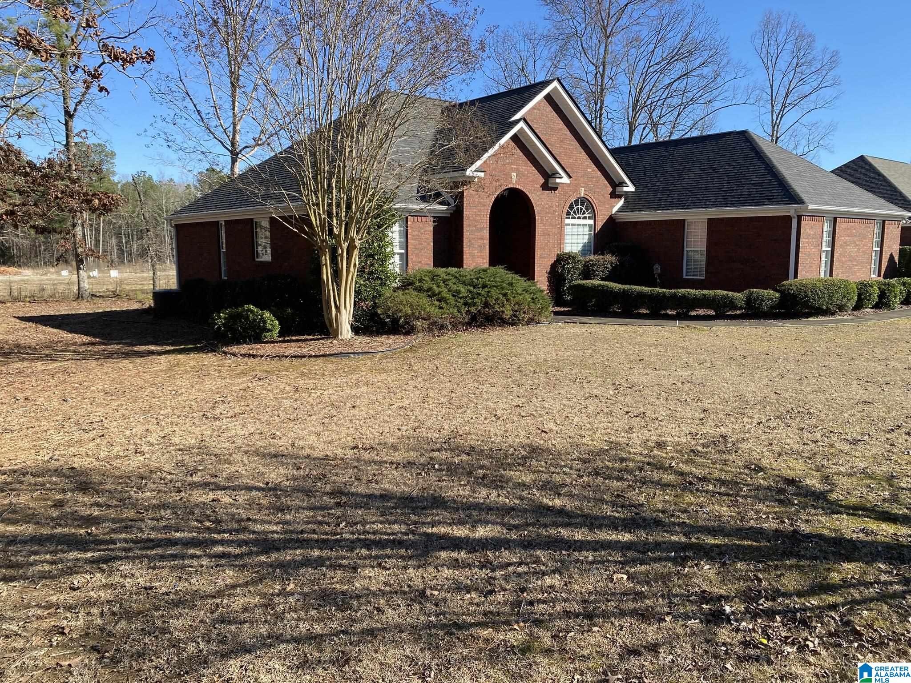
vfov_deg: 53.1
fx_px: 684
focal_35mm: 26
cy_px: 342
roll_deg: +0.0
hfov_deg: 67.3
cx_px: 456
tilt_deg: -7.9
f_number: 1.8
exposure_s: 1/1272
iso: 32
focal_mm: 4.25
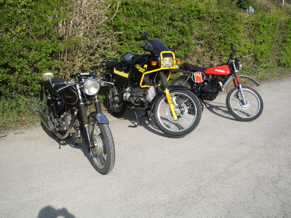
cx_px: 146
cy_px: 109
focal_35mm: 38
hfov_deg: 49.0
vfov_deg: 37.7
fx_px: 319
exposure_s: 1/250
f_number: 8.4
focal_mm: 6.3
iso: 80
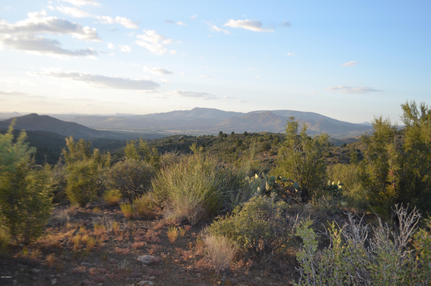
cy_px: 143
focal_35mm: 36
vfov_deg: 36.7
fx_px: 430
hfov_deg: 53.2
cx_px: 216
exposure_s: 1/200
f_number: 4
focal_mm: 24
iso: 100
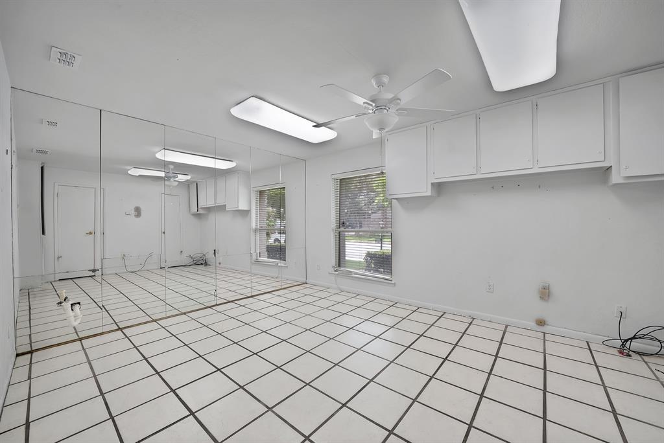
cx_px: 332
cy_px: 222
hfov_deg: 108.3
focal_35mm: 13
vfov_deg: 85.5
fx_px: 240
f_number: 9
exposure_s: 1/15
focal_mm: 13
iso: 640
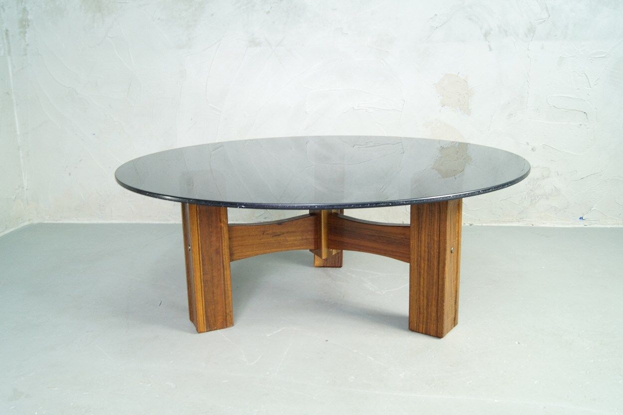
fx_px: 1427
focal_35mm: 82
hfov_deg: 24.6
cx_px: 312
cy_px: 208
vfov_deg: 16.5
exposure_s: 1/25
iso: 800
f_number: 8
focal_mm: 55
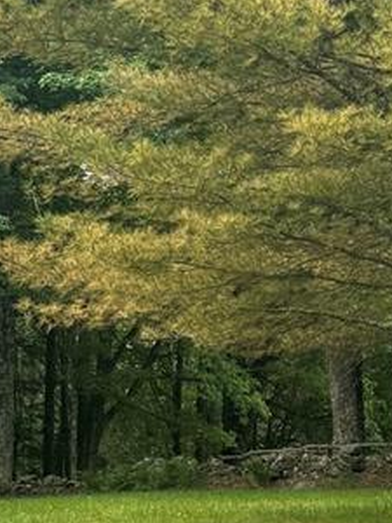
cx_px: 263
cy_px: 485
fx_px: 1857
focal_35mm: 123
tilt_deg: -2.8
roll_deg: -0.5
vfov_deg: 15.8
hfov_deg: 12.0
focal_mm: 6.76
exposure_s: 1/1366
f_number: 1.78
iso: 80
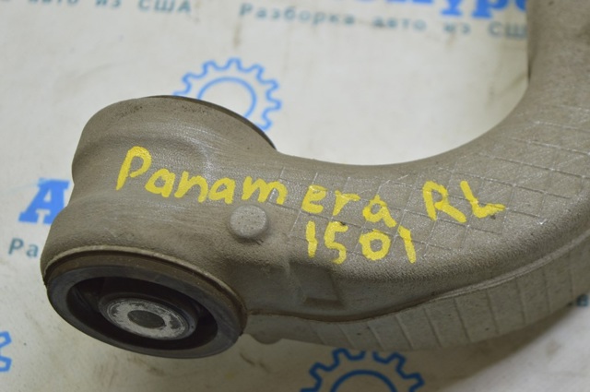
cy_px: 196
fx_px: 1277
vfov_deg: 17.4
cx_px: 295
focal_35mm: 78
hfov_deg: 26.0
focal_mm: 52
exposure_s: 1/20
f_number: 5.6
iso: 400
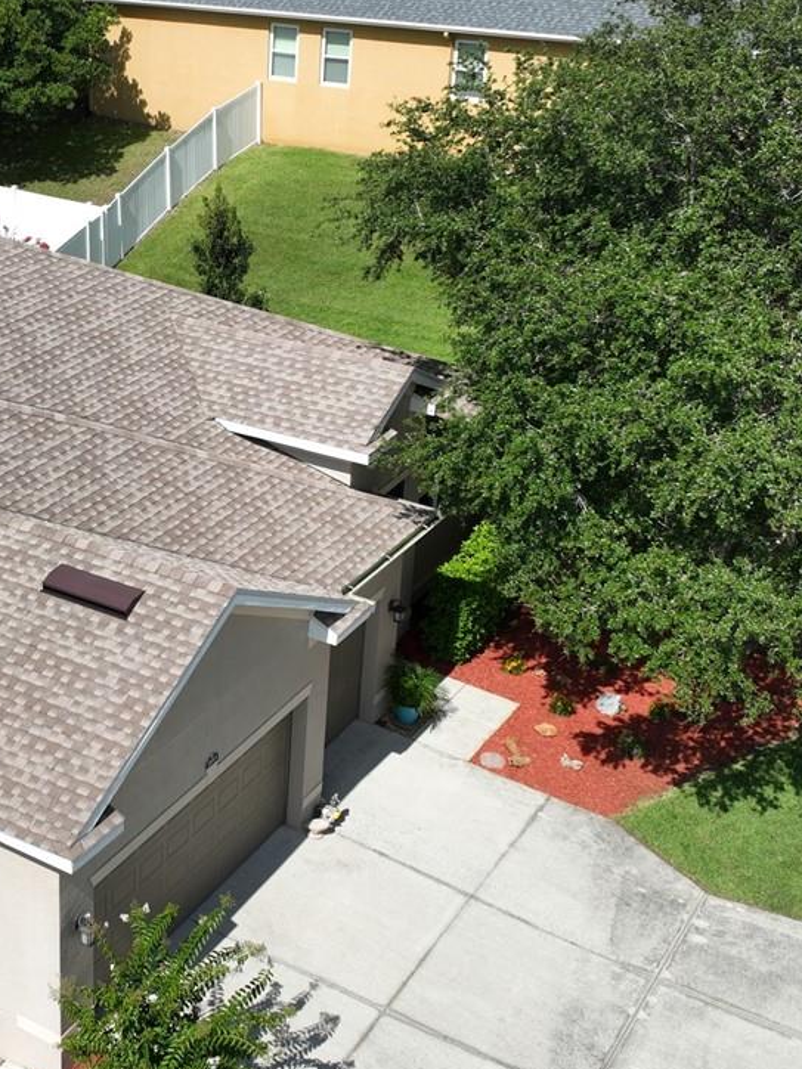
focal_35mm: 53
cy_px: 452
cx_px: 0
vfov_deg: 36.1
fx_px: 1637
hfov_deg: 26.1
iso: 100
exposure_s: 1/2500
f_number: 2.8
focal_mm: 12.29
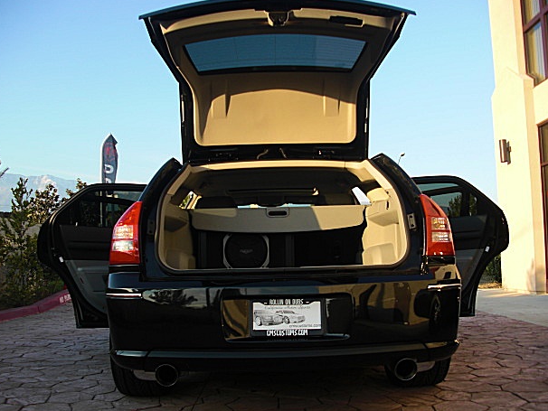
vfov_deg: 37.7
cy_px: 210
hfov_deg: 49.0
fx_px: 602
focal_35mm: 38
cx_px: 276
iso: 50
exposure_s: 1/200
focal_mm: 6.3
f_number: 2.8
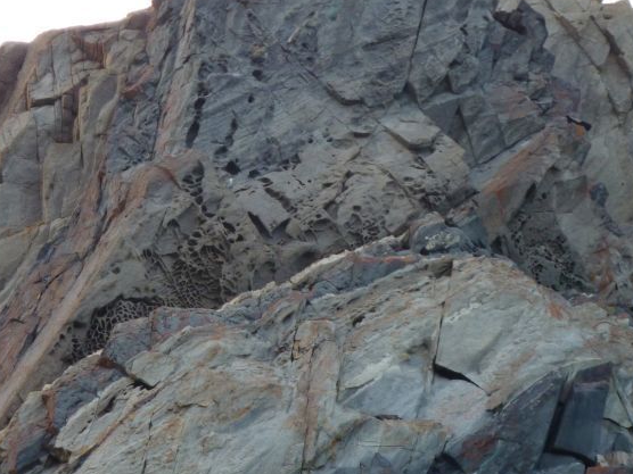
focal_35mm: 282
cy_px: 203
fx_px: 5157
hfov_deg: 7.0
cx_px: 281
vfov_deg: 5.3
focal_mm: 32.1
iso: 160
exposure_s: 1/50
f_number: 4.5
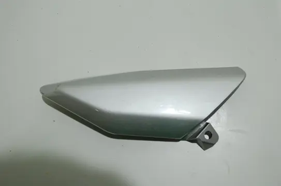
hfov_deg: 53.2
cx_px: 140
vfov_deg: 36.7
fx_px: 281
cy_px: 93
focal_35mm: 36
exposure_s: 1/125
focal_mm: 24
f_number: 5.6
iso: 360
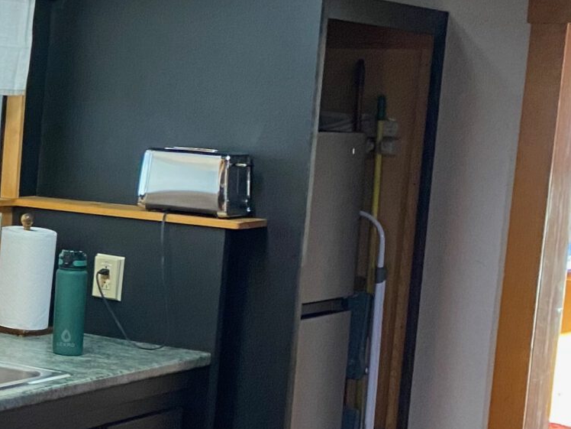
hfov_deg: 18.6
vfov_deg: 16.6
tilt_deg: -5.8
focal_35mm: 89
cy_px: 244
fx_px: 1468
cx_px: -356
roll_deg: -3.1
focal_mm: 4.25
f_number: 1.8
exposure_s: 1/60
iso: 200
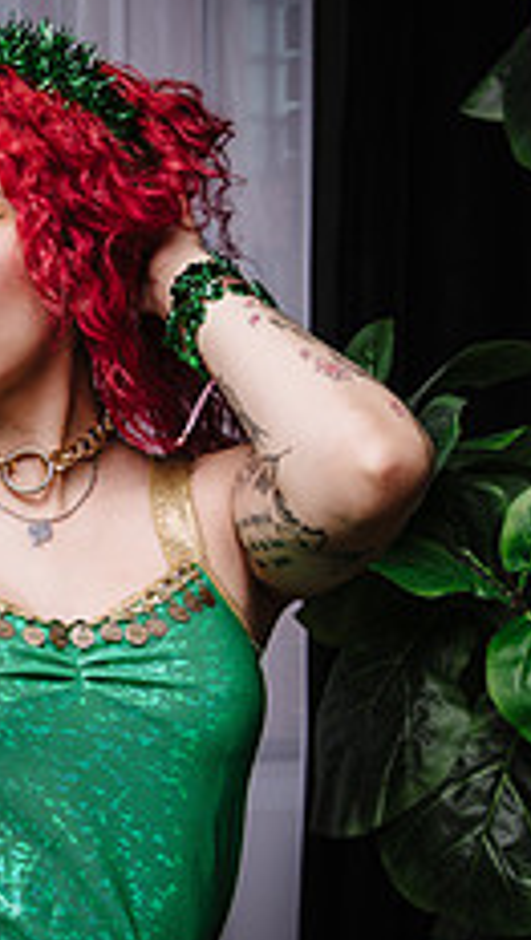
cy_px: 537
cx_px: -530
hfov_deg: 12.0
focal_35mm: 90
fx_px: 2246
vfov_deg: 23.6
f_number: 4.5
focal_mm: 31
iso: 64
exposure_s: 1/160
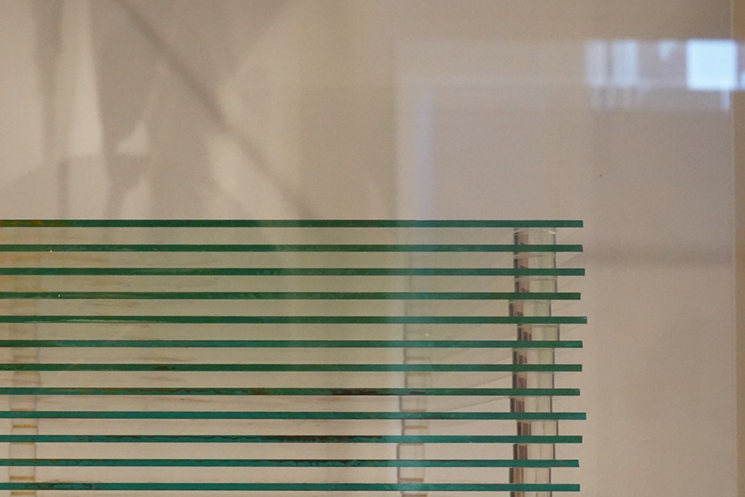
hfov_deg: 22.0
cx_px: 250
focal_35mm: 92
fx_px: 1904
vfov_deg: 14.8
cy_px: 409
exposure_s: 1/100
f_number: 13
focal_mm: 43
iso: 6400
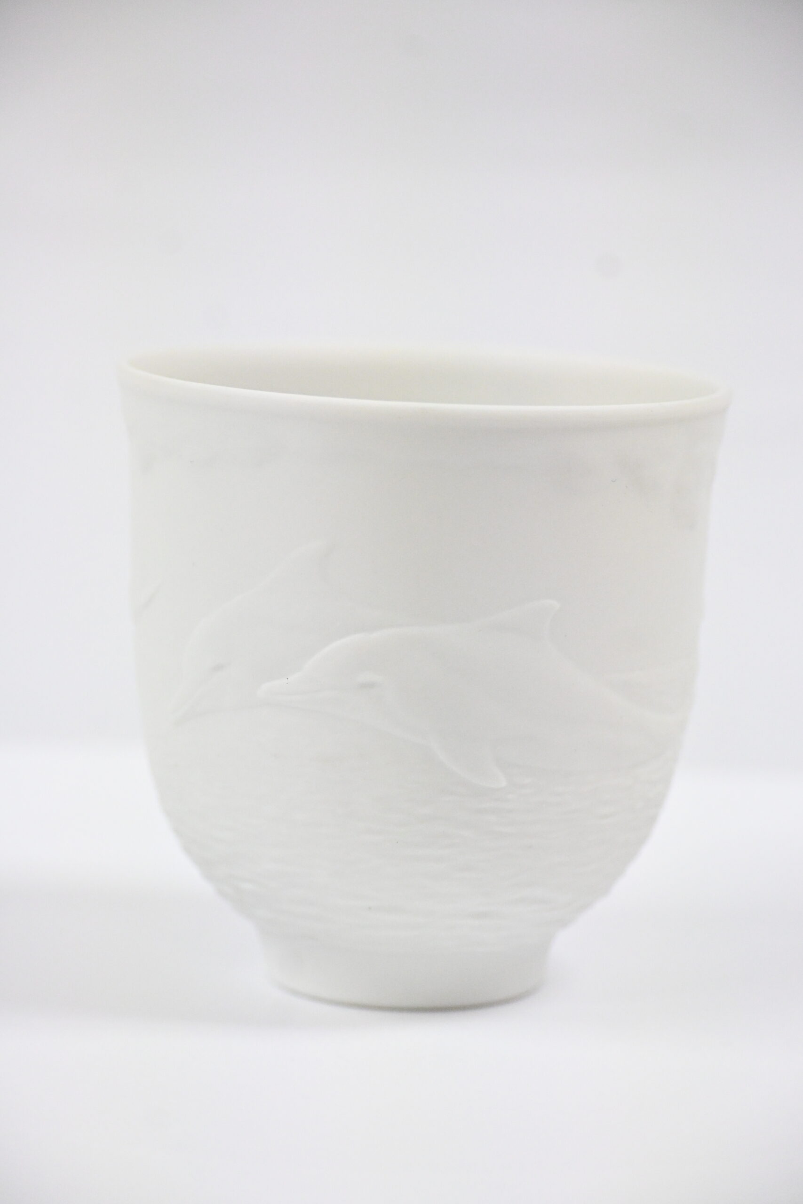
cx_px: 402
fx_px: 3864
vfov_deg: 17.7
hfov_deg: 11.9
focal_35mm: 116
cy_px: 602
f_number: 4.8
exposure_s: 1/400
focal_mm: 77
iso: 3200
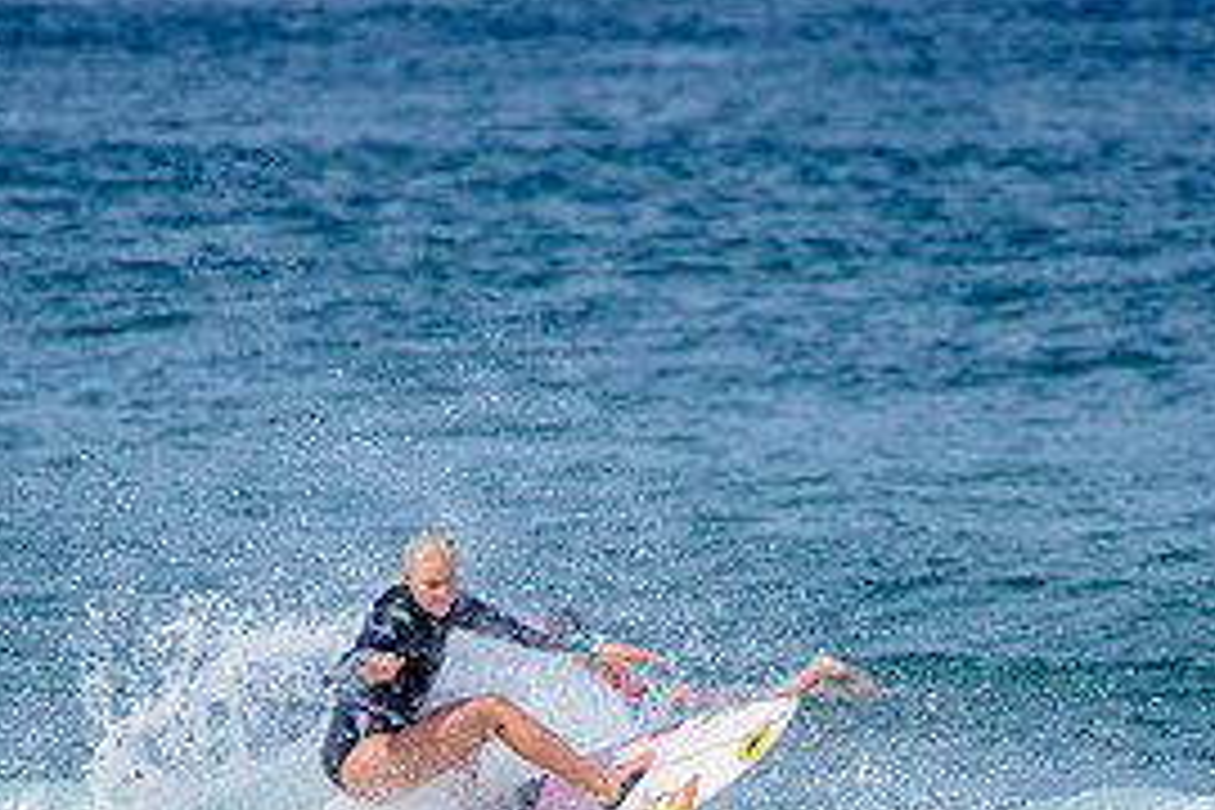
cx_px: 482
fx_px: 36312
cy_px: 866
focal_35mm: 1076
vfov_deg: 1.3
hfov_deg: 1.9
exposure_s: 1/2500
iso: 250
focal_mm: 500
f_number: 6.3
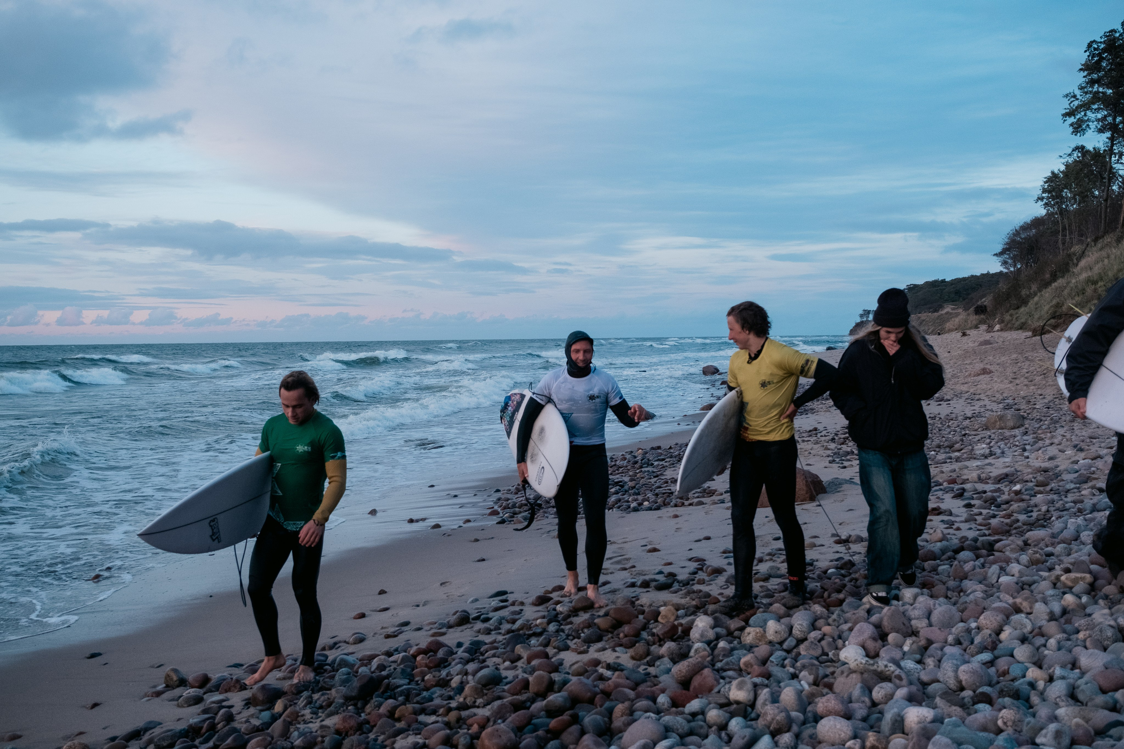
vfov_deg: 37.9
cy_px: 374
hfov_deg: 54.4
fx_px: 1093
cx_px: 562
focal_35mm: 35
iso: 800
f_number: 4
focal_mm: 23.5
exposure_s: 1/300
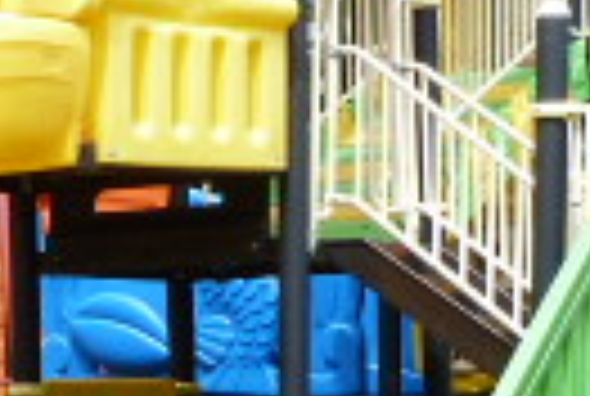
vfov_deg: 8.5
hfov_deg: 12.6
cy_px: 400
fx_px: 2661
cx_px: 72
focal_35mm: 162
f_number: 4
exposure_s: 1/200
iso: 80
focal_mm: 5.7
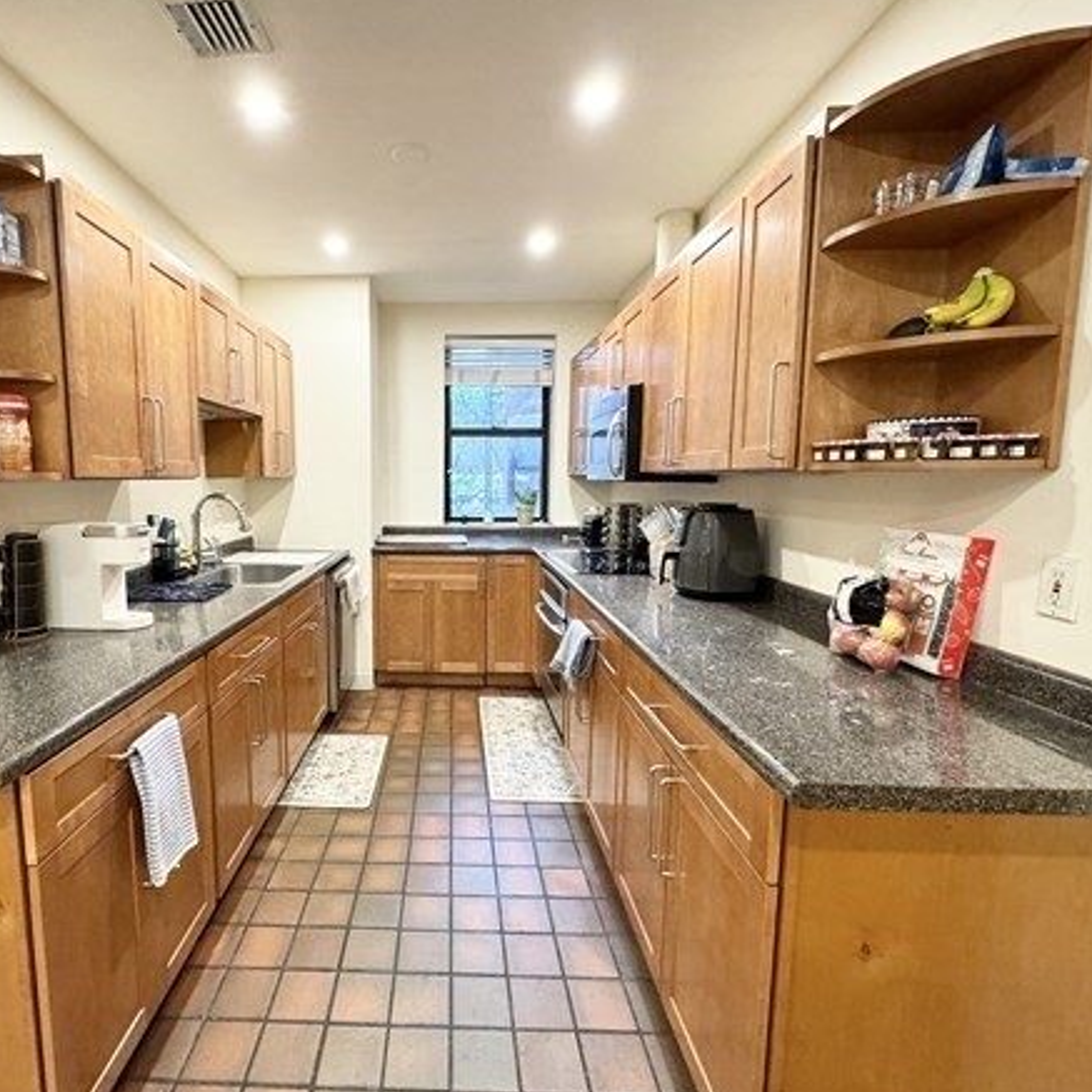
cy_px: 545
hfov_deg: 82.7
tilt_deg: -7.2
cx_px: 422
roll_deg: -1.7
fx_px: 607
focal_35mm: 17
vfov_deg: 84.0
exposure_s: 1/60
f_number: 2.2
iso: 320
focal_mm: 2.22
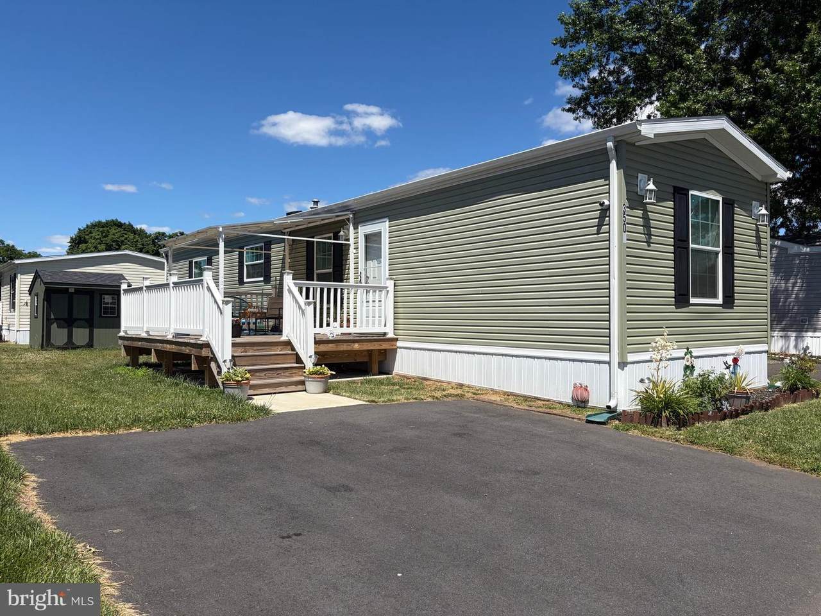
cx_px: 410
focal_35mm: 26
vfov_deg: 53.1
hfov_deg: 67.3
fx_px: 617
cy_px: 308
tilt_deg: +1.4
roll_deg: +0.3
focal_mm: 5.96
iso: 64
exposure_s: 1/6329
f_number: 1.6
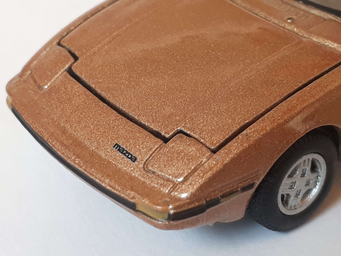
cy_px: 128
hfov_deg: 65.3
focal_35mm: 27
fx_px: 266
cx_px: 170
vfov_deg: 51.4
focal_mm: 3.6
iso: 100
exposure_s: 1/33
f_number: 1.9
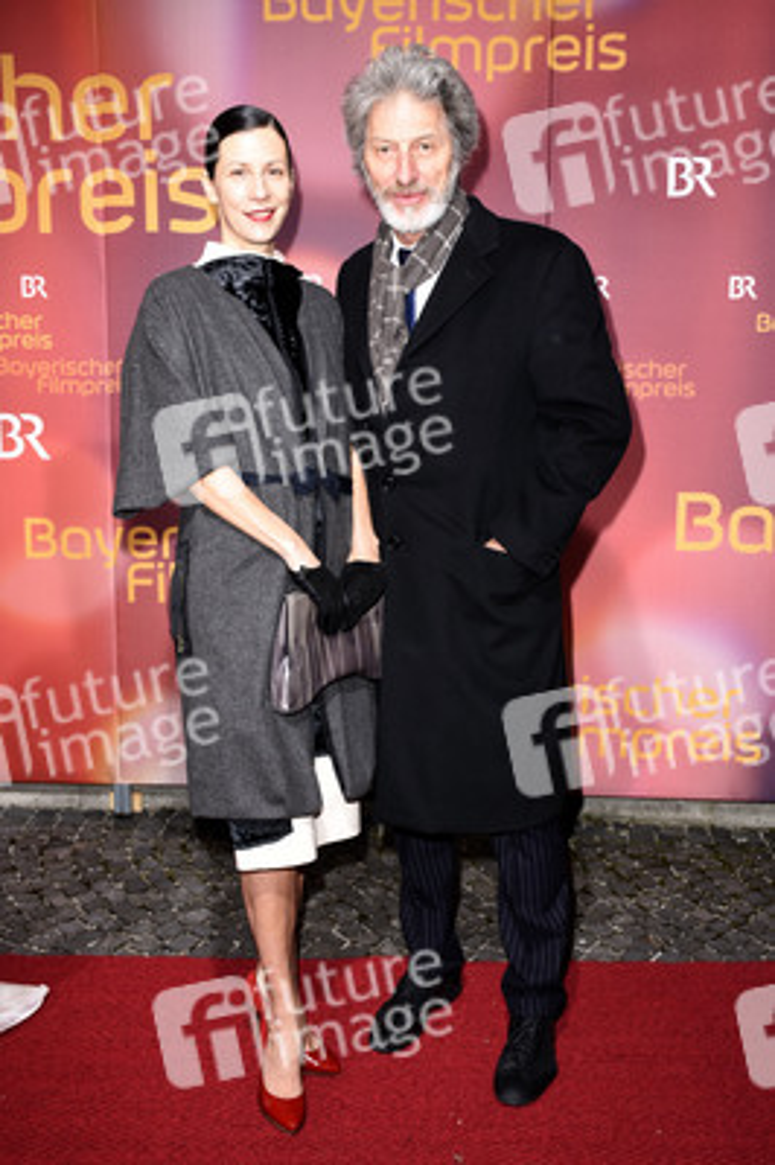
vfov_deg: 53.2
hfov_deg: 36.8
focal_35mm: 36
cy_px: 582
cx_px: 388
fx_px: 1164
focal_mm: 24
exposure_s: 1/160
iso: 320
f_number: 6.3
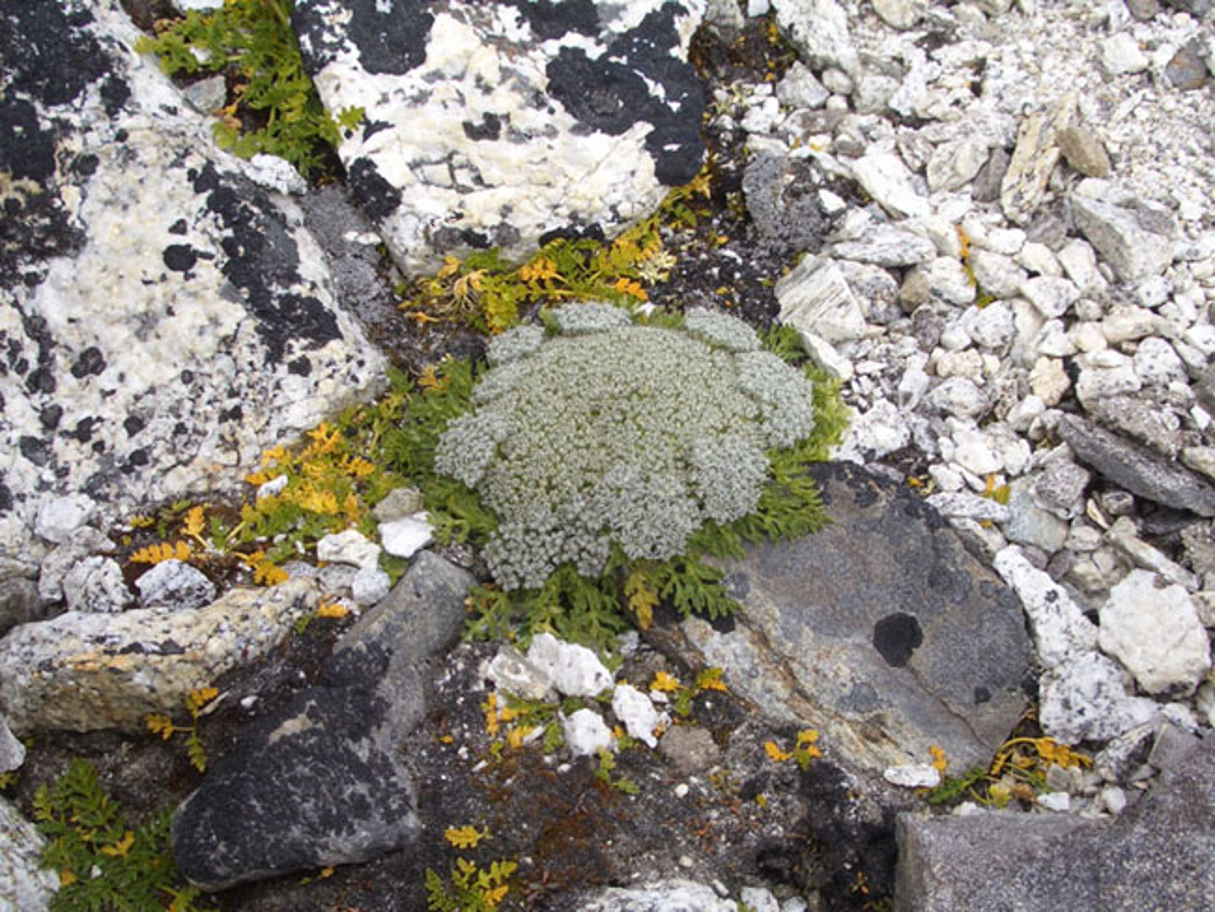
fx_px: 1721
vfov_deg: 29.7
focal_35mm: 49
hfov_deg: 38.9
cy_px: 456
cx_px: 608
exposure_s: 1/160
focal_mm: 8.2
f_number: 5
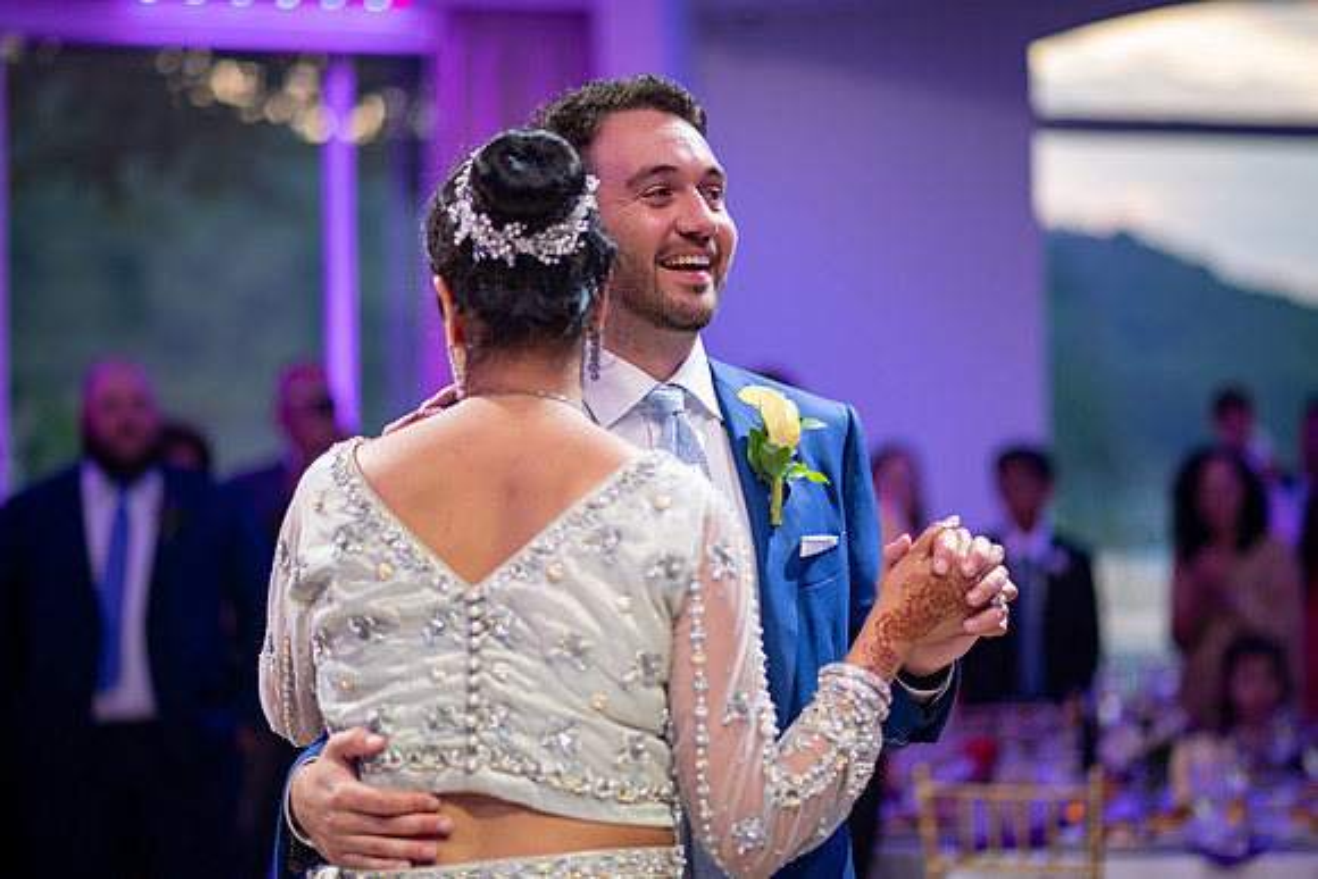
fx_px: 3231
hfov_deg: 23.1
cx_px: 653
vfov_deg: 15.5
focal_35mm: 88
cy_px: 432
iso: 500
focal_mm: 85
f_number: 2
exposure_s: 1/250
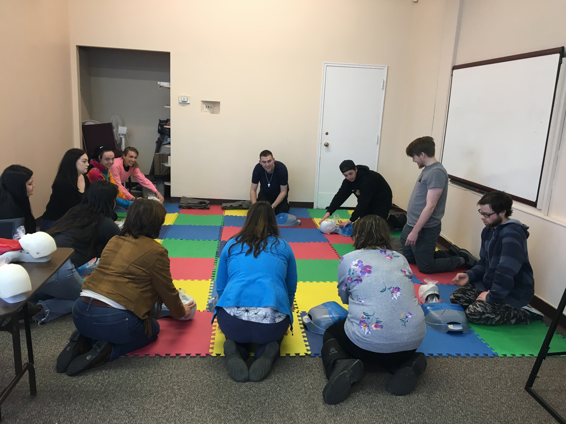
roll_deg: -2.4
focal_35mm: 29
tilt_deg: -11.2
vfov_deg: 48.2
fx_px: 474
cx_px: 283
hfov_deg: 61.7
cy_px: 212
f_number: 2.2
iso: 64
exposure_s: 1/30
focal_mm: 4.15
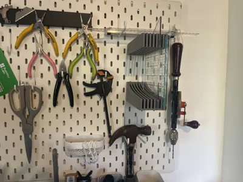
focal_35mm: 26
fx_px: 183
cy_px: 91
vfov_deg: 53.1
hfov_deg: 67.3
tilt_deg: -4.3
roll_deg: -0.2
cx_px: 122
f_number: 1.6
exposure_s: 1/50
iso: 100
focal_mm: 5.1
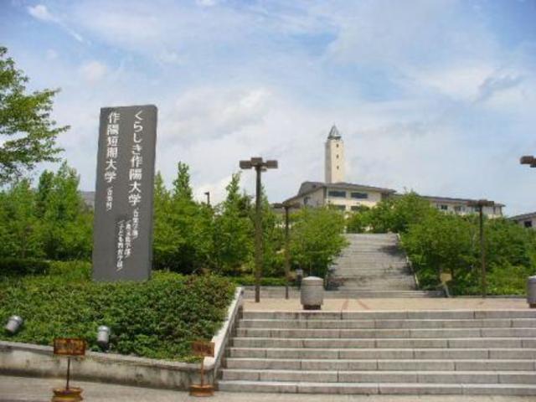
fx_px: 573
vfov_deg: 38.7
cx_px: 268
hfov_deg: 50.1
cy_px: 201
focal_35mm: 37
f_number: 5.6
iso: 100
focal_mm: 6.1
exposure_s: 1/500
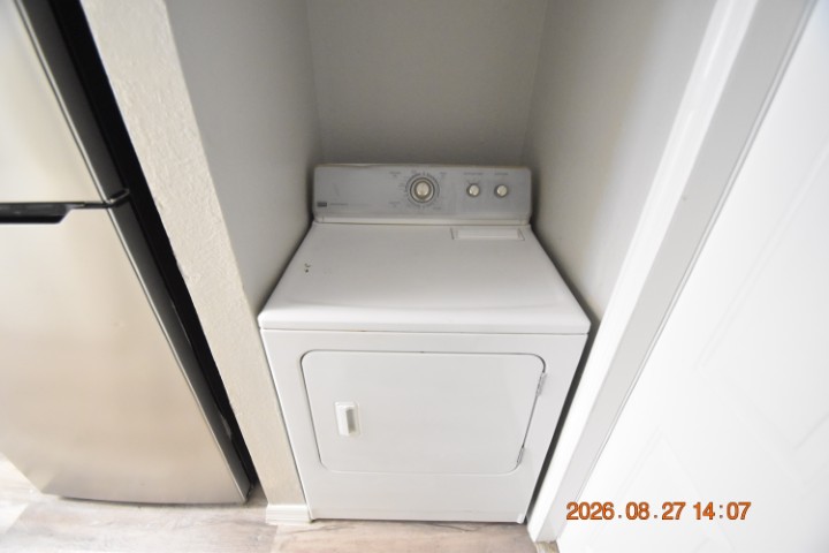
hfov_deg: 100.4
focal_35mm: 15
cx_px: 414
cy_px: 276
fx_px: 345
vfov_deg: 77.3
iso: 4500
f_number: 3.5
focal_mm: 10
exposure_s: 1/60
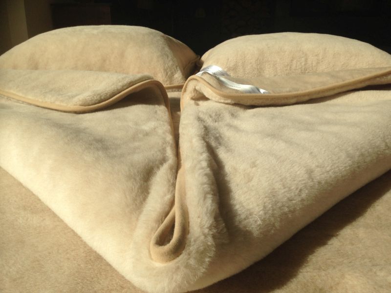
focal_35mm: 33
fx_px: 373
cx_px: 196
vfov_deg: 42.9
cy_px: 146
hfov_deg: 55.4
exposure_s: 1/2008
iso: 50
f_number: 2.4
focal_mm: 4.12
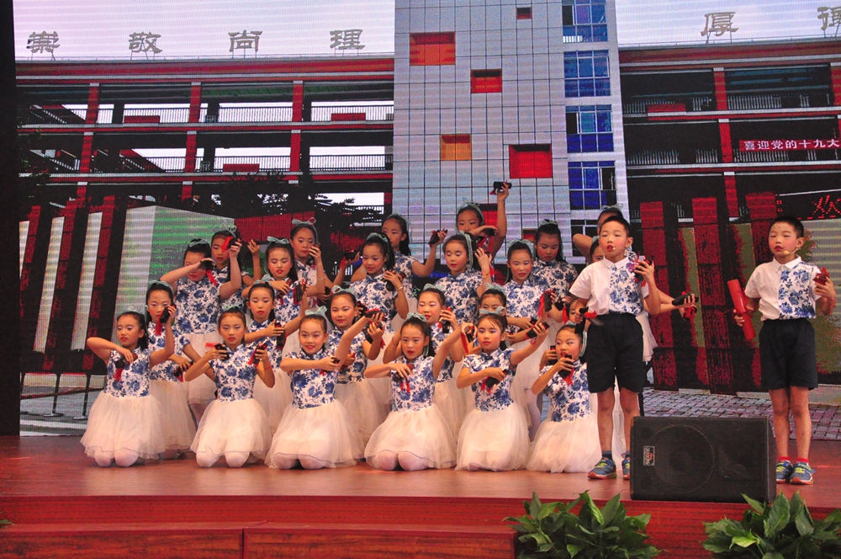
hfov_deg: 21.9
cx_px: 420
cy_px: 280
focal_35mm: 93
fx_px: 2170
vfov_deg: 14.7
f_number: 5.3
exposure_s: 1/500
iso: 3200
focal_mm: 62
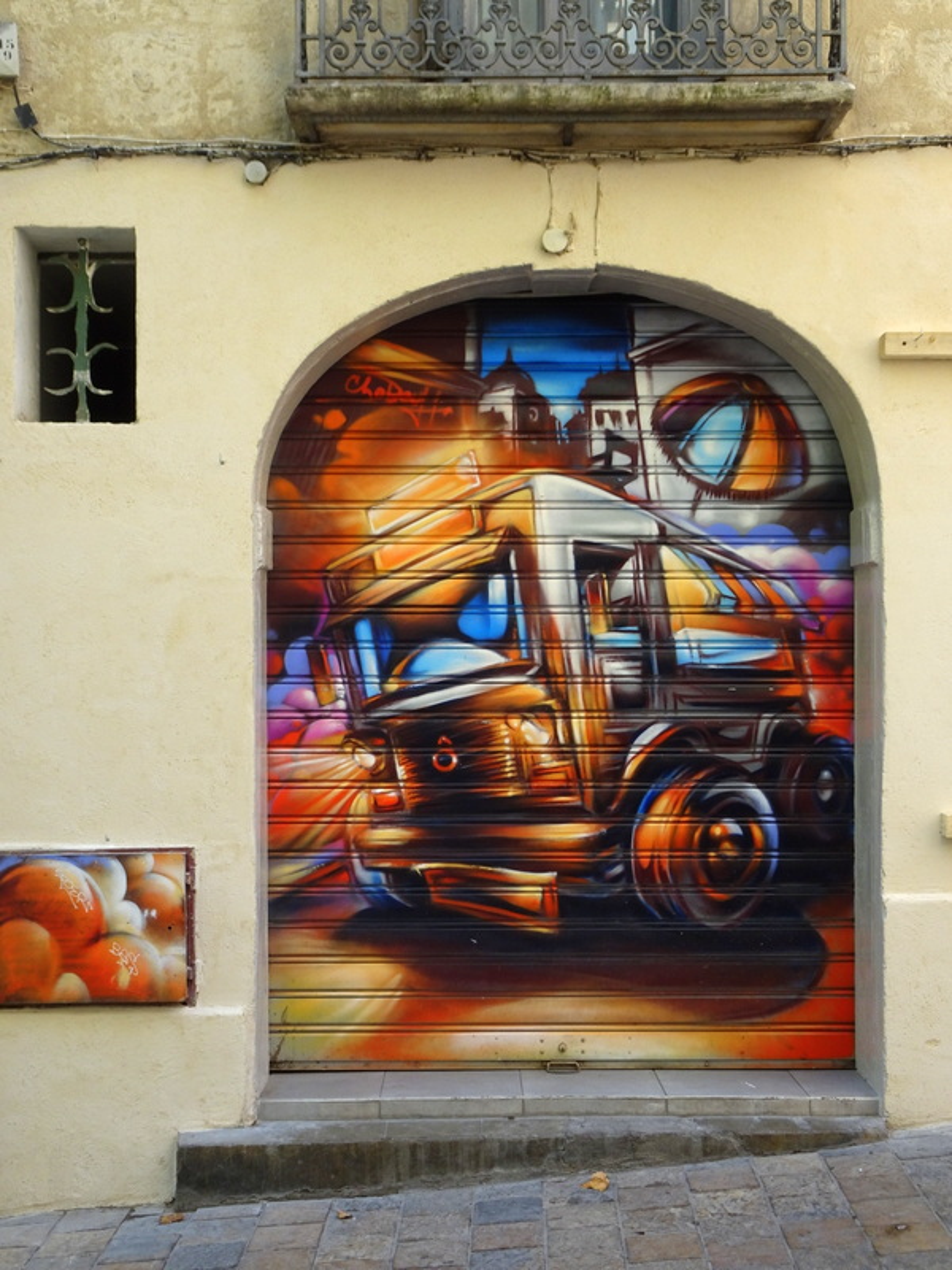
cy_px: 635
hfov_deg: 31.5
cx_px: 476
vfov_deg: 41.2
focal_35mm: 46
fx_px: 1687
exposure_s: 1/80
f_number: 4.5
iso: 80
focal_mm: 7.87
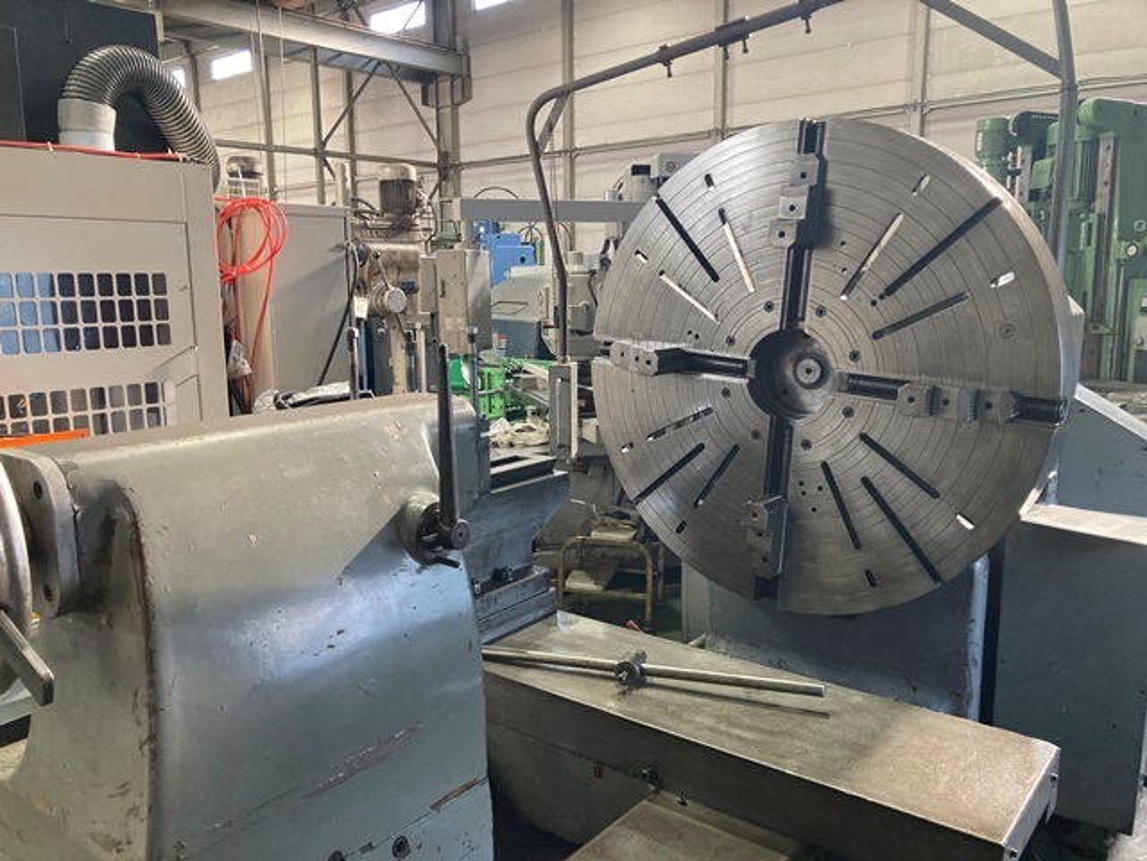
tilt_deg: -9.2
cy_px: 430
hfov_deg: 63.4
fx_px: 928
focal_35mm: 28
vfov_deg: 49.7
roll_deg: +0.6
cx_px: 574
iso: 125
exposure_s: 1/60
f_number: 1.8
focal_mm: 3.99
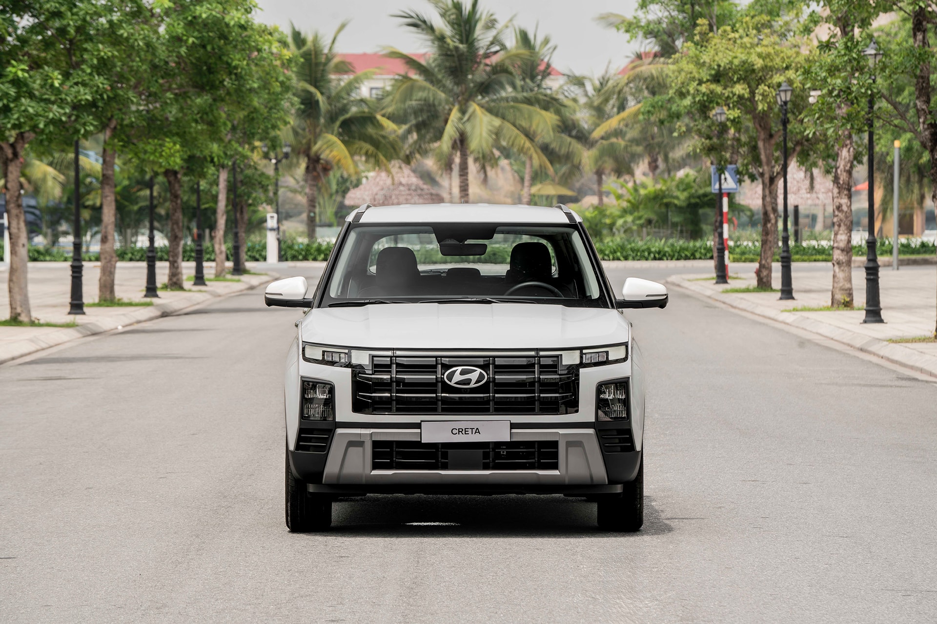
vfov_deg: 7.0
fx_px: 5075
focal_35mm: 195
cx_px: 468
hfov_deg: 10.5
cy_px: 312
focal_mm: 195
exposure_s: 1/200
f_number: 10
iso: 320
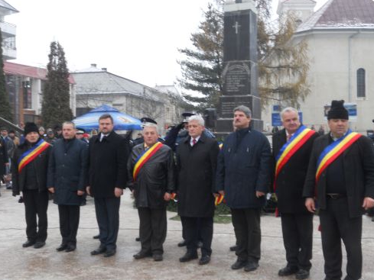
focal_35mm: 47
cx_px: 188
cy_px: 141
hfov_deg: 40.4
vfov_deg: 30.9
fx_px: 508
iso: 80
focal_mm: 8.2
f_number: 4.3
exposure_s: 1/30
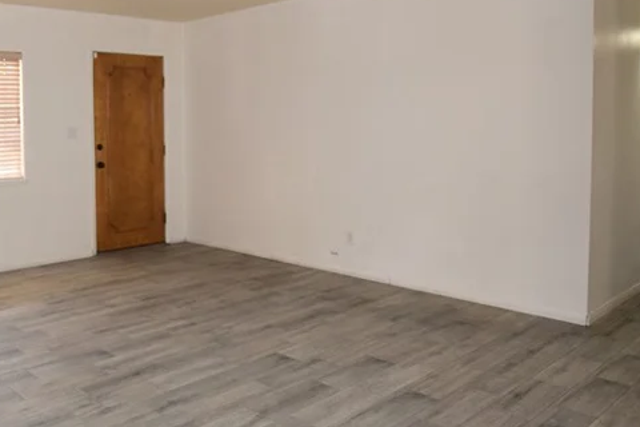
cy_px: 158
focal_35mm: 32
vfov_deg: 40.8
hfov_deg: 54.2
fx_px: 569
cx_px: 116
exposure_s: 1/100
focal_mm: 10
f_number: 5
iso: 800
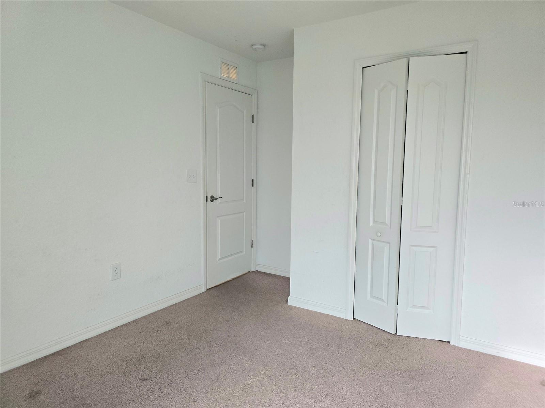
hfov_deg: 73.9
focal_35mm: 23
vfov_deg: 58.9
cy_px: 204
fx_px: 362
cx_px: 272
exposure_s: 1/120
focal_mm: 6.3
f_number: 1.7
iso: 200
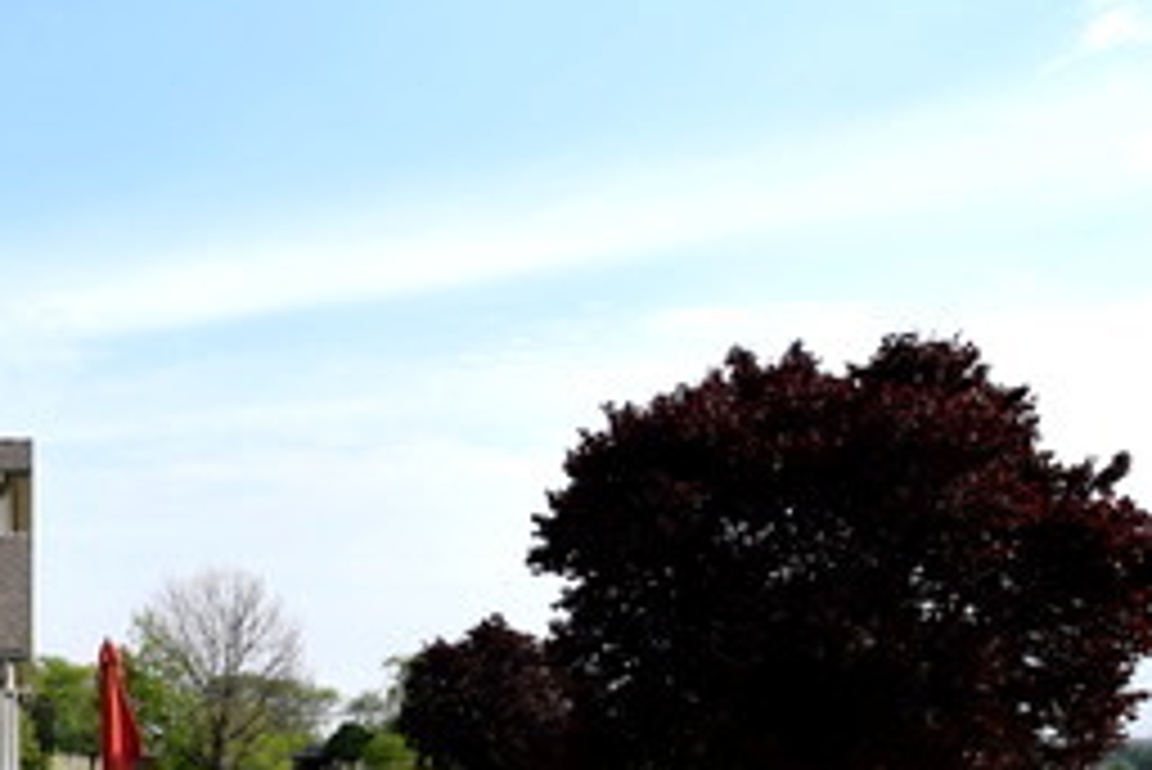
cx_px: -117
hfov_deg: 36.7
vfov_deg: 28.2
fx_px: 1441
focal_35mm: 45
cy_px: 759
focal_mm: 12
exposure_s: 1/500
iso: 200
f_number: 8
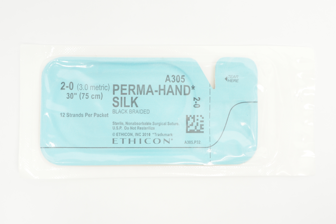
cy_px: 112
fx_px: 406
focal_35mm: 44
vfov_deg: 30.8
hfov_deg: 45.0
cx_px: 168
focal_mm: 29
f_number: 8
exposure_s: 1/15
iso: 400
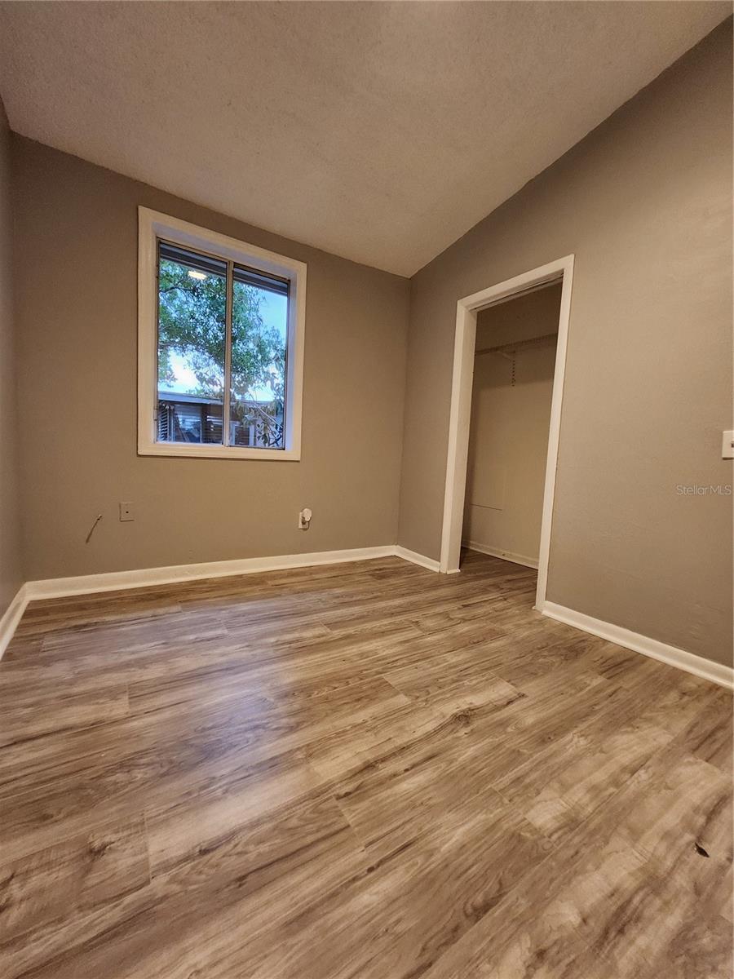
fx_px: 368
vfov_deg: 106.2
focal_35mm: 13
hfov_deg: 89.9
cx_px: 367
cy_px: 490
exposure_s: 1/30
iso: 400
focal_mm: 1.74
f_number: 2.2
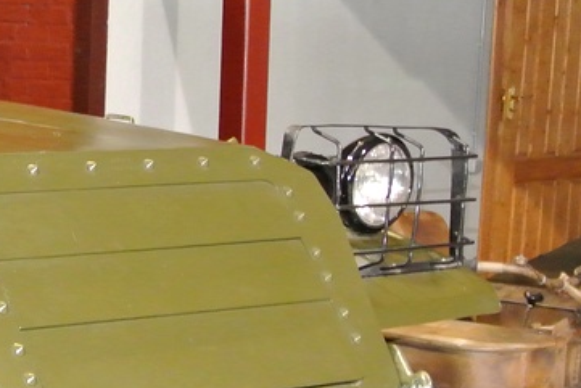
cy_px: 390
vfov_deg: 12.0
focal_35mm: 113
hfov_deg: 17.0
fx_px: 1824
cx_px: -190
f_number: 4
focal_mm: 12.7
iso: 1600
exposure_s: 1/10
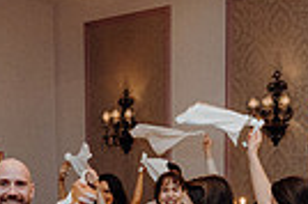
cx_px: 103
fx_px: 889
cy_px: 377
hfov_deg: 19.6
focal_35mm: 104
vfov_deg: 12.0
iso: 2500
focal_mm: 24
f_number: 3.5
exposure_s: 1/160
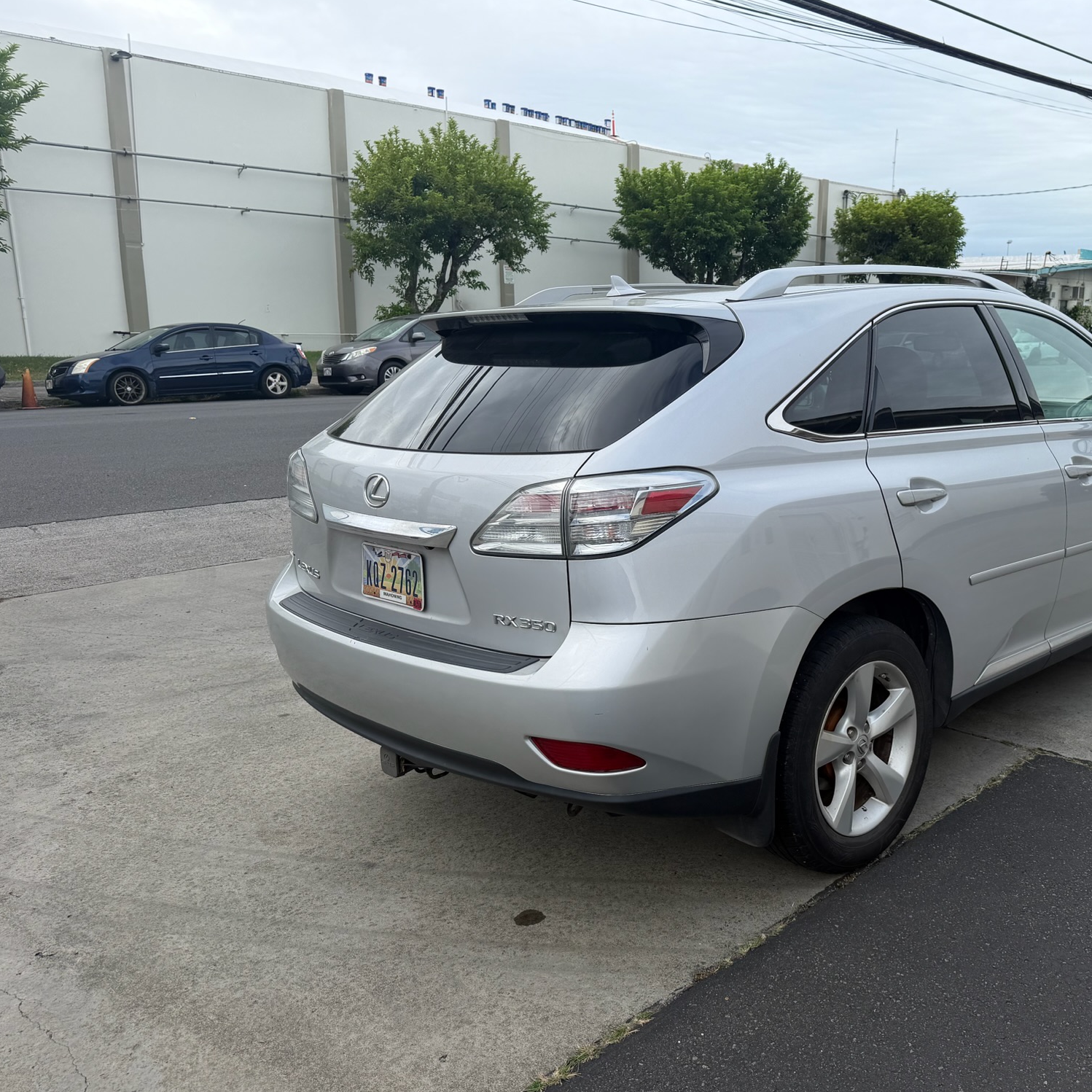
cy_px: 545
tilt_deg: -10.3
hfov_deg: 54.6
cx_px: 722
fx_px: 1035
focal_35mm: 29
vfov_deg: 55.6
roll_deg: +0.8
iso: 80
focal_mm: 6.76
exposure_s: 1/1949
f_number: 1.78
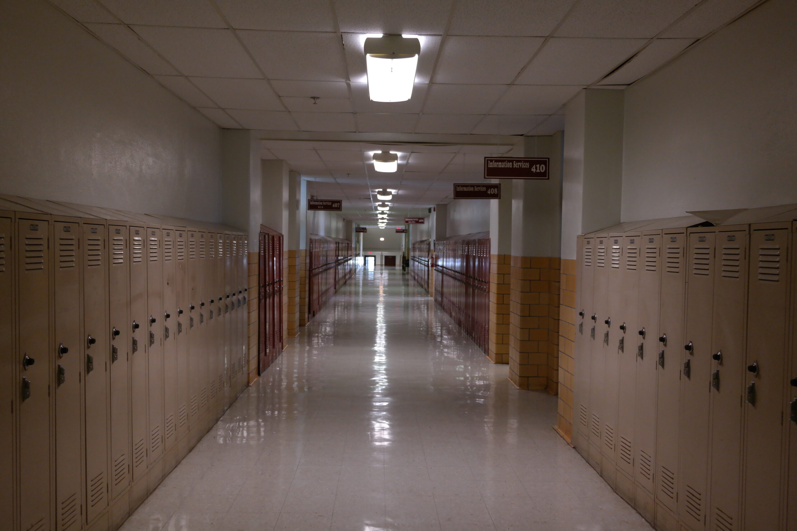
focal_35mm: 30
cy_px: 266
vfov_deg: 43.6
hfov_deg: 61.9
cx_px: 398
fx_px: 664
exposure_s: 1/40
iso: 800
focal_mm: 20
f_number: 3.5
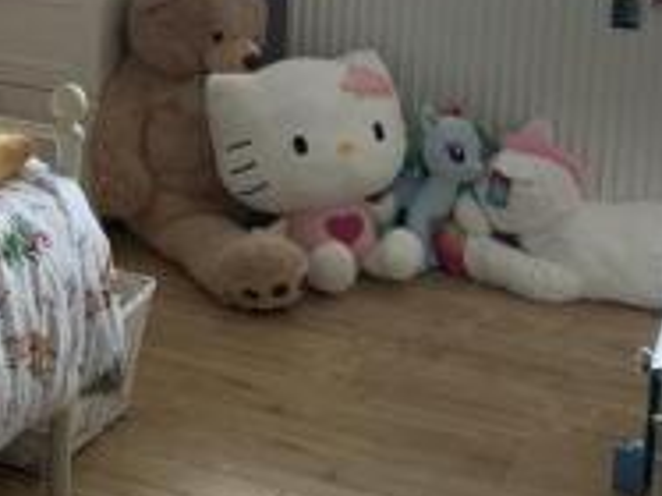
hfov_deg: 22.9
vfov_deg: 17.7
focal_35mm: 81
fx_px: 1548
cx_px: -48
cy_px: -12
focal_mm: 4.25
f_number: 1.8
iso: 100
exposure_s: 1/60
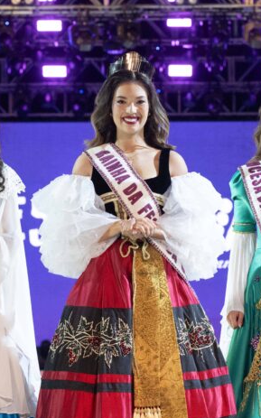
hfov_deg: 5.9
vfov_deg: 9.5
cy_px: 277
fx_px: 2518
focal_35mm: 221
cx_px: 185
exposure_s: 1/200
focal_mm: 98
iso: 2000
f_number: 4.5
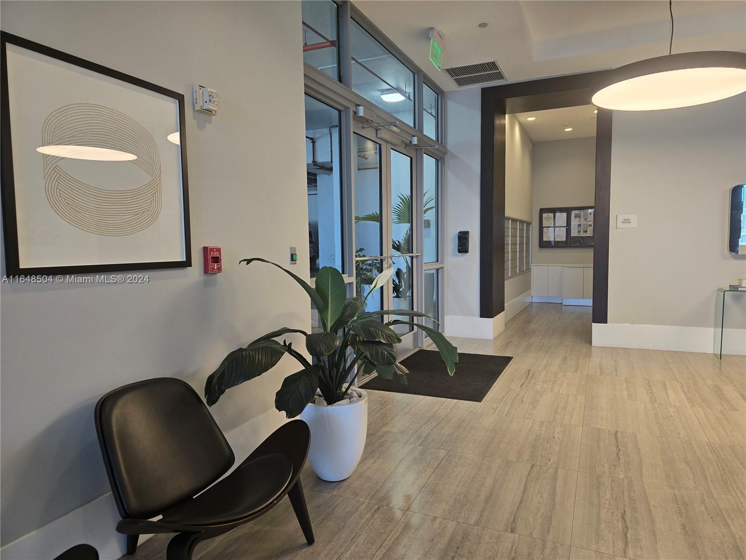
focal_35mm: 23
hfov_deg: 73.9
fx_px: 496
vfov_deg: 58.9
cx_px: 373
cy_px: 280
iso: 80
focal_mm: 6.3
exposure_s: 1/120
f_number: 1.7
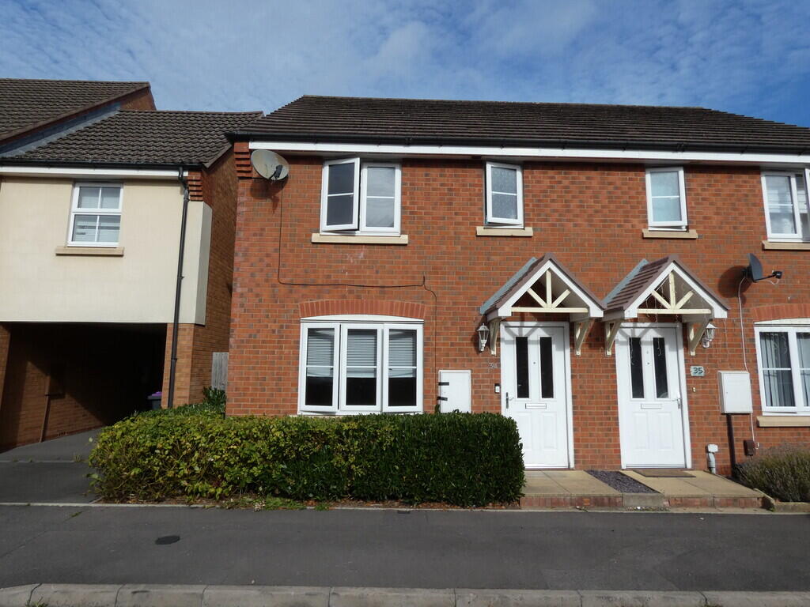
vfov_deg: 66.0
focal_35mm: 20
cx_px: 405
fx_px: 468
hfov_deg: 81.7
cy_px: 304
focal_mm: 3.6
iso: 80
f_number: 4.5
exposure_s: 1/800
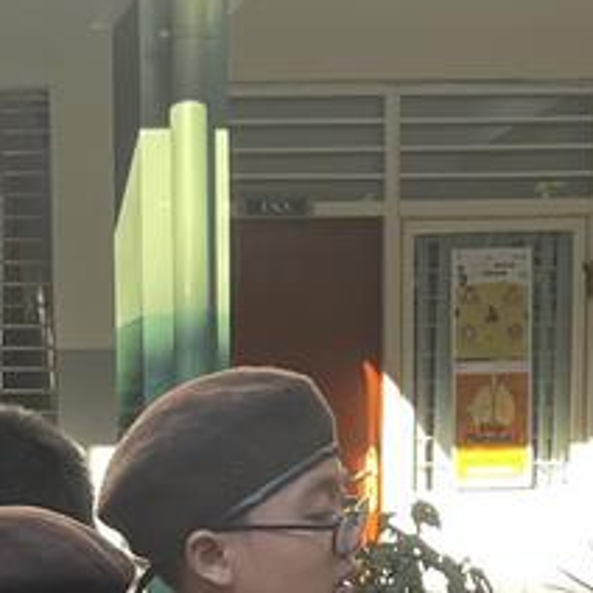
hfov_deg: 11.2
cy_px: 1032
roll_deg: +1.0
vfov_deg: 10.6
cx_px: 154
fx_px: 3023
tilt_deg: -10.7
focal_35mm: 156
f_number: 1.6
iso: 40
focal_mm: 5.1
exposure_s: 1/224
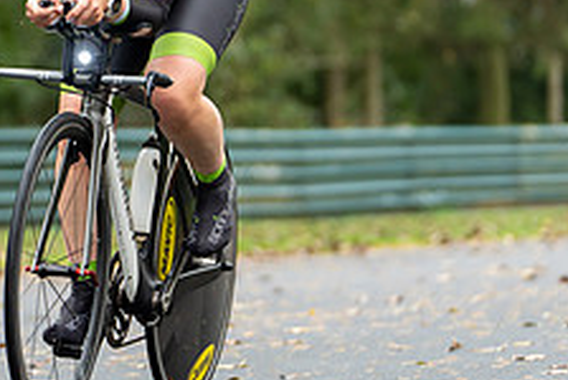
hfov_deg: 6.2
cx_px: 96
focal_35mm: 331
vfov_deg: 4.2
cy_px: 11
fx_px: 5229
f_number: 2.8
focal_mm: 128
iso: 1000
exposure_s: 1/1000
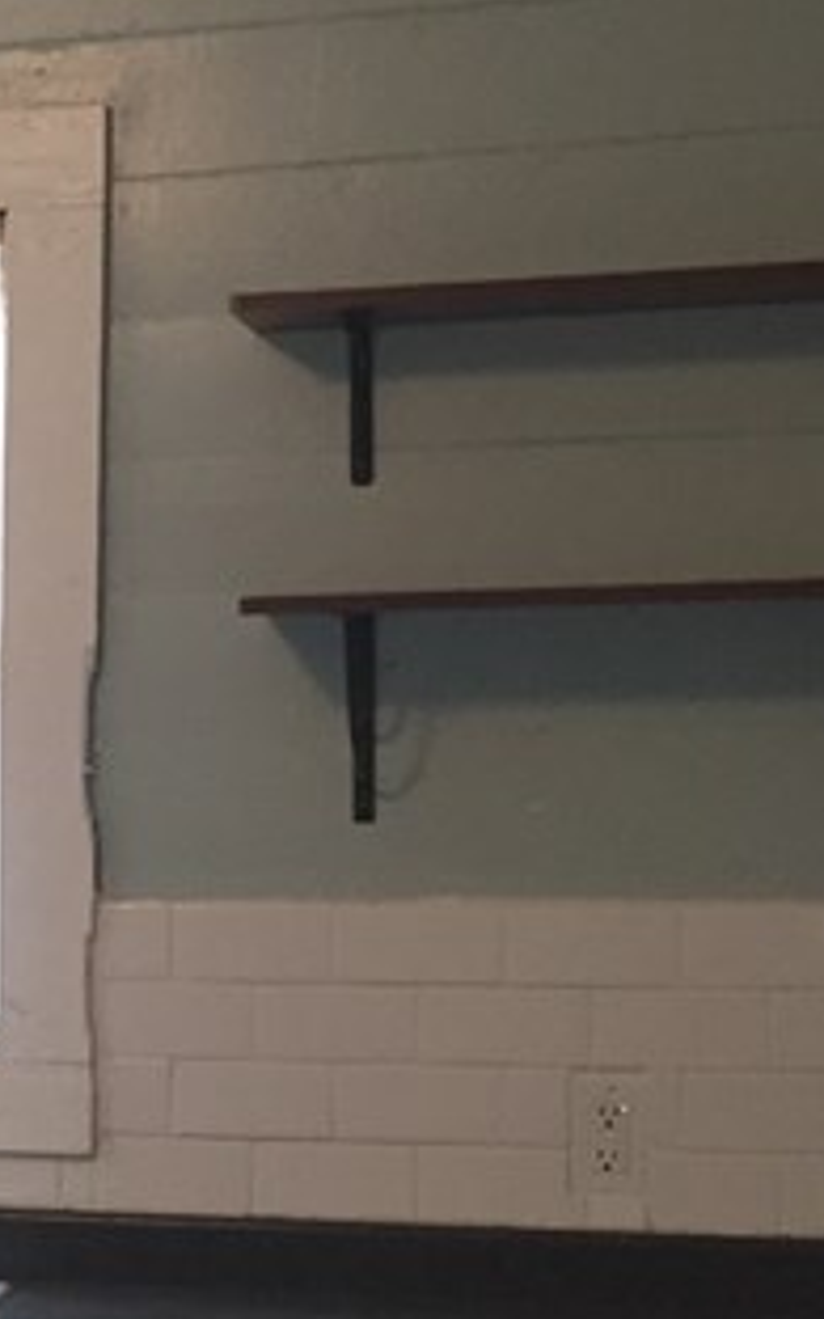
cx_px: -731
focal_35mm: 101
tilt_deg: -6.4
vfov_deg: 20.5
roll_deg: -1.0
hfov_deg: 11.8
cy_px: 943
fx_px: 3629
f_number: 2.2
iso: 125
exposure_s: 1/30
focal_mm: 4.15
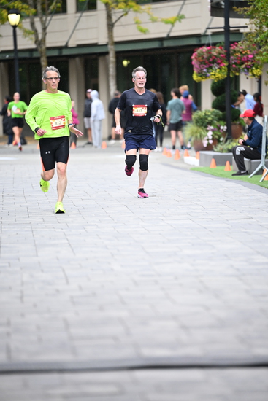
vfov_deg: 10.3
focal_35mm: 200
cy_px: 200
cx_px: 134
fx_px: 2232
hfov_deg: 6.9
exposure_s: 1/1250
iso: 1250
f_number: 2.8
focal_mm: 200
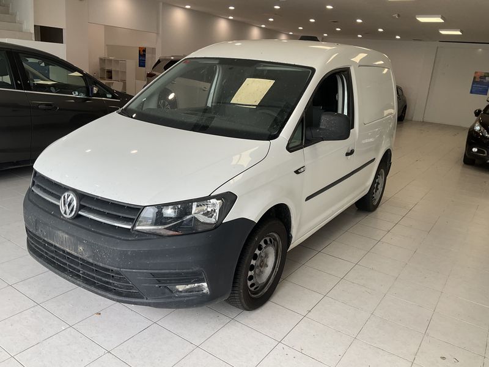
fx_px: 410
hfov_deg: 61.7
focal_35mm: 29
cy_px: 184
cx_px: 244
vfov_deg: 48.2
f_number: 1.8
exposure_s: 1/123
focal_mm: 3
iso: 16
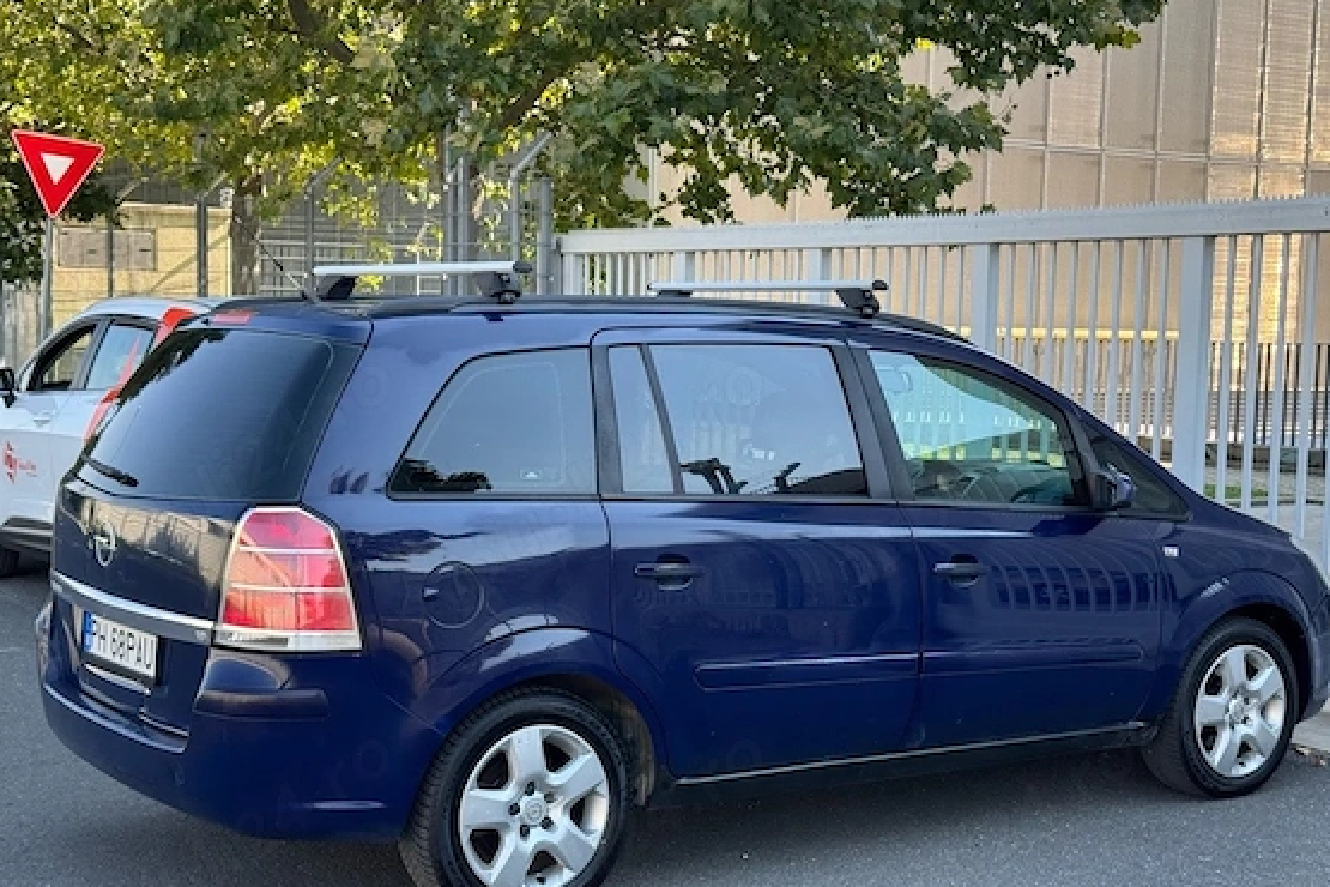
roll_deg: -1.4
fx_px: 1995
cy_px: 489
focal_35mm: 54
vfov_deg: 25.0
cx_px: 705
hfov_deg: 36.9
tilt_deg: -5.2
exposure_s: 1/774
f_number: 1.78
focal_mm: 6.76
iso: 64
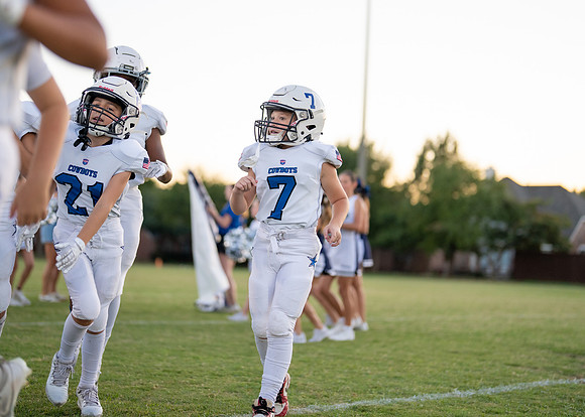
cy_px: 163
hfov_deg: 29.9
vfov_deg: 21.5
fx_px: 1096
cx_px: 272
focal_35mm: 66
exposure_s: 1/2000
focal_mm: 50
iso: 500
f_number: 1.2
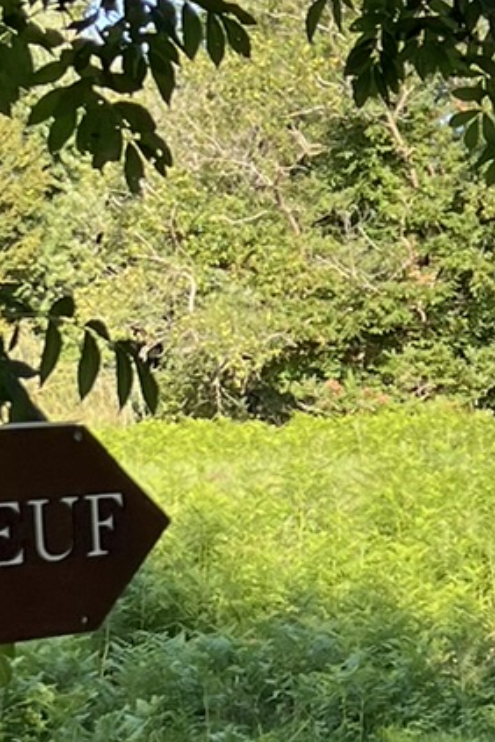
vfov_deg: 15.6
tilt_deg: -2.1
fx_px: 2702
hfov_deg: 10.1
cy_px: 414
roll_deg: +0.5
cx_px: 762
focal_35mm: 131
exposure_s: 1/891
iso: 50
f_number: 1.6
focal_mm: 5.1
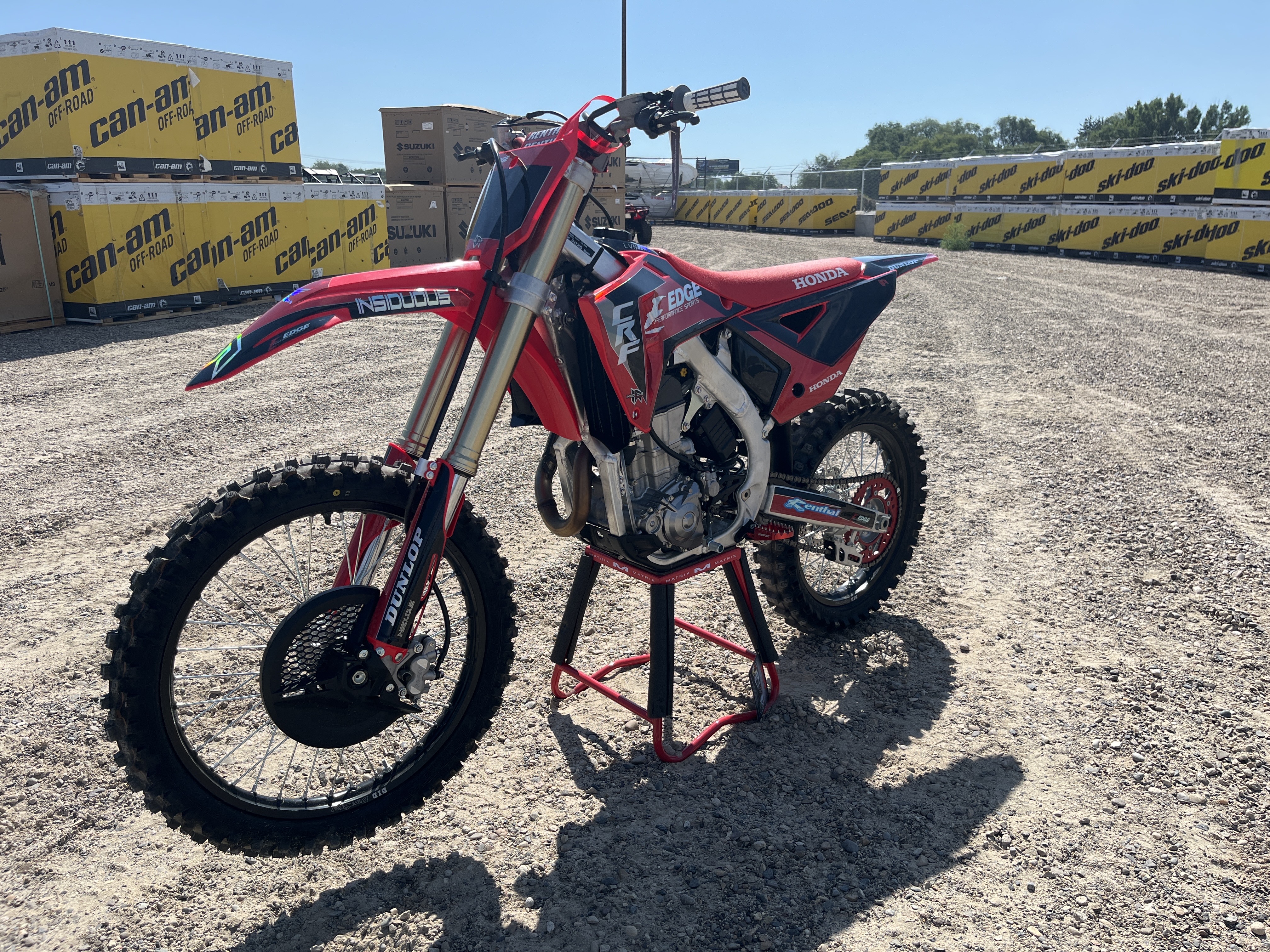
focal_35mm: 26
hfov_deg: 67.3
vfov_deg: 53.1
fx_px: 954
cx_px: 635
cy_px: 476
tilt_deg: -16.5
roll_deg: -0.1
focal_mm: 5.1
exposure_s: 1/3521
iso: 50
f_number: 1.6
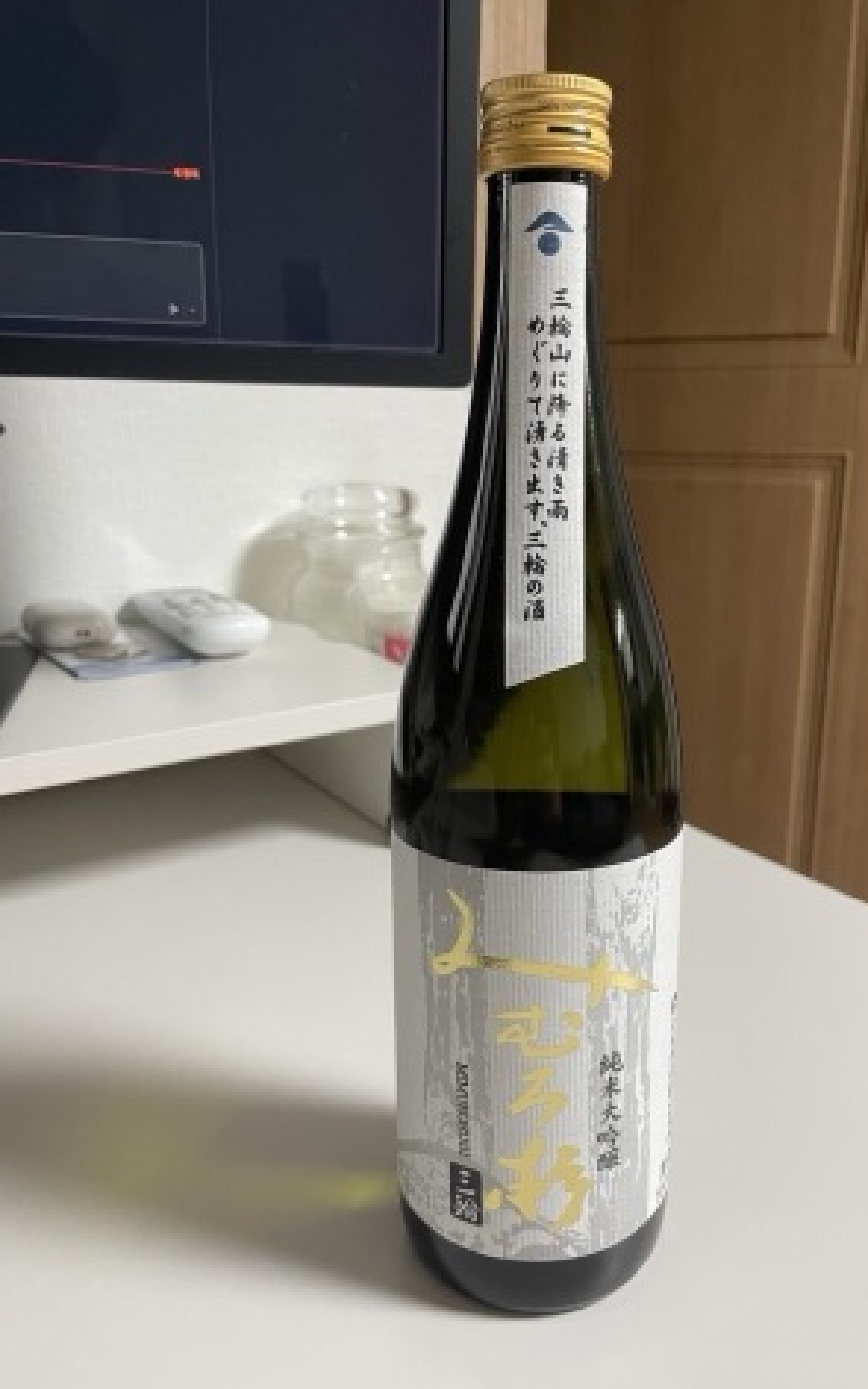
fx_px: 1060
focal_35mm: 28
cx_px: 500
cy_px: 697
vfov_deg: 66.5
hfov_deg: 44.4
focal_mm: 4.2
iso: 160
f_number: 1.6
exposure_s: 1/60
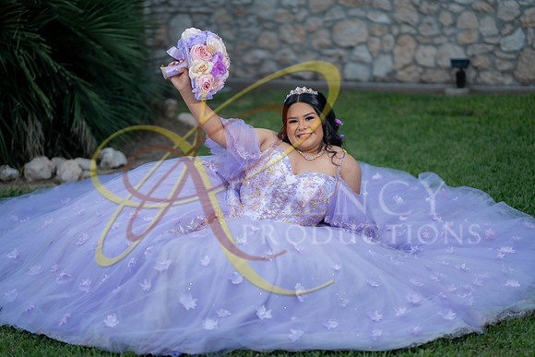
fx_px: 1263
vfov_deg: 16.1
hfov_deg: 23.9
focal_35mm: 85
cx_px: 268
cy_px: 178
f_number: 1.8
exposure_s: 1/2000
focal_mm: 85
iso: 125
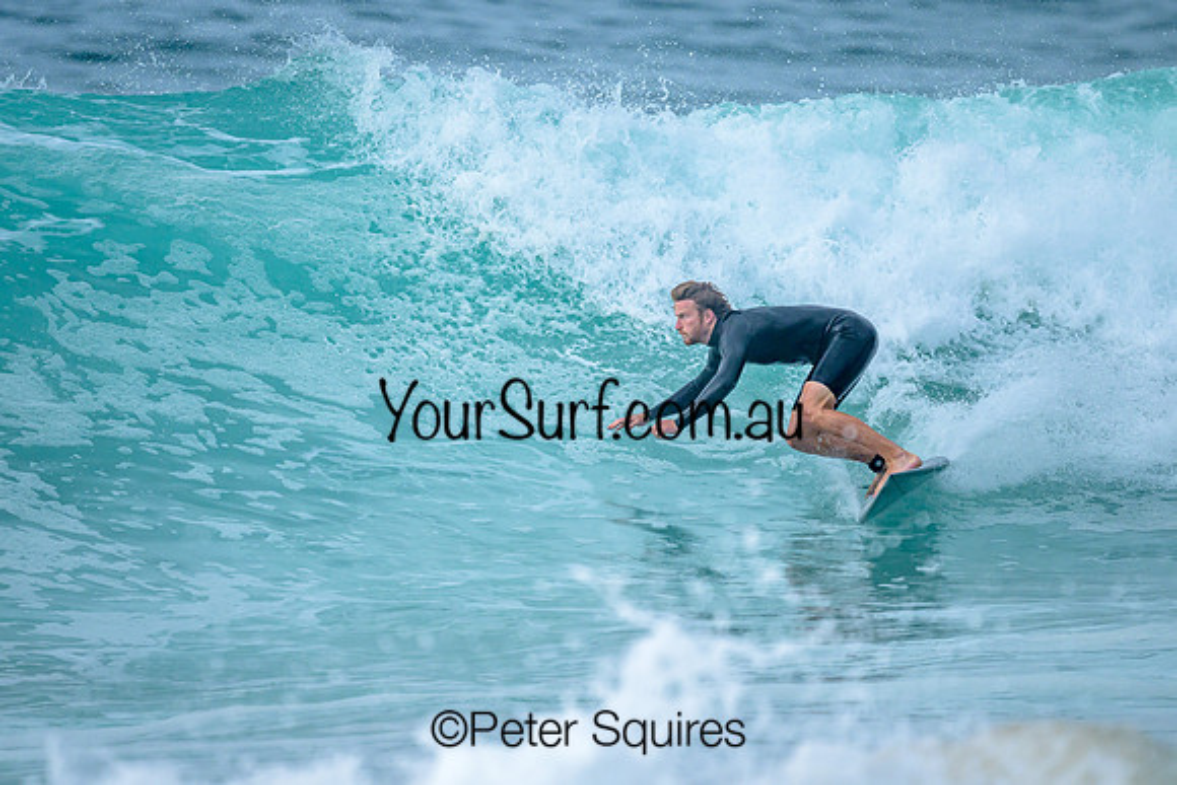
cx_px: 506
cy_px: 351
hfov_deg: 1.9
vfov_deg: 1.3
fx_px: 35786
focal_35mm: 1094
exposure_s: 1/2000
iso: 320
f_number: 6.3
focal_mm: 800
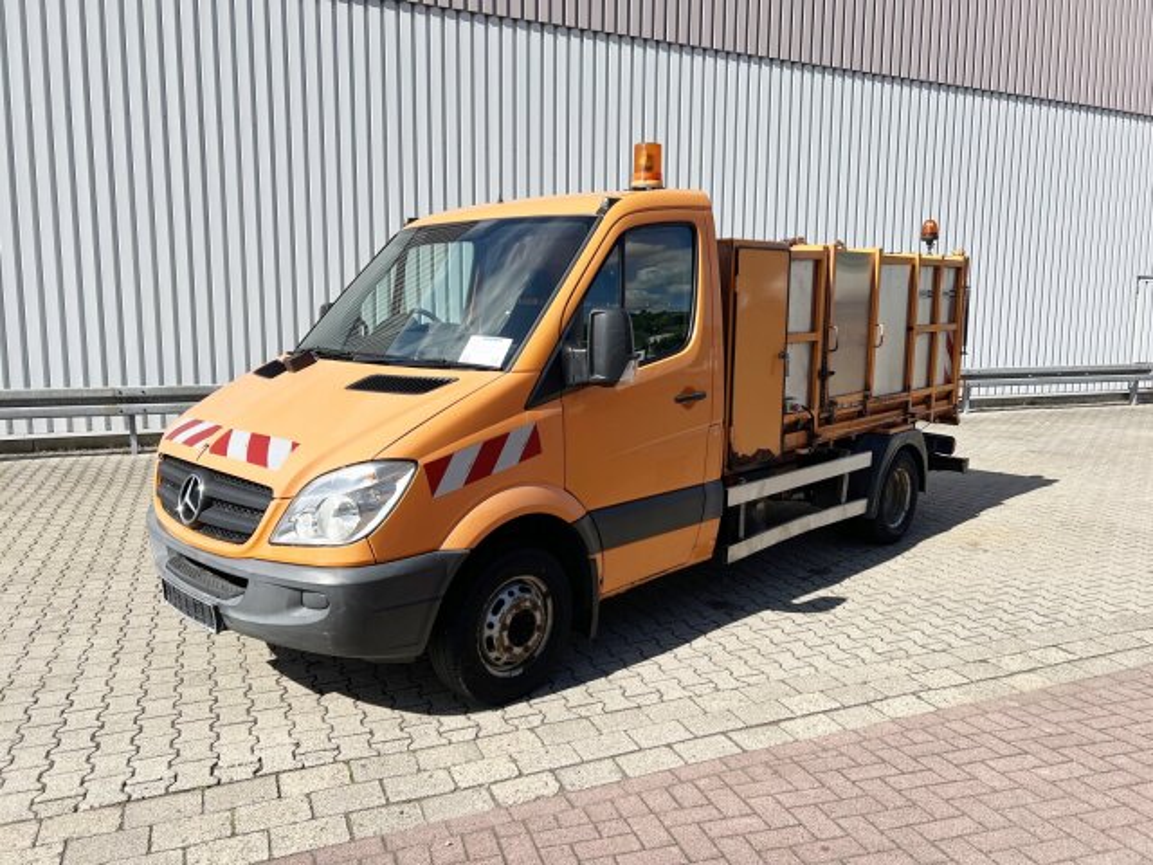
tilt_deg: -7.7
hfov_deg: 67.3
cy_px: 432
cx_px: 576
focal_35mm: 26
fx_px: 866
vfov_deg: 53.1
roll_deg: -0.8
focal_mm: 5.7
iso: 50
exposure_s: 1/4630
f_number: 1.5
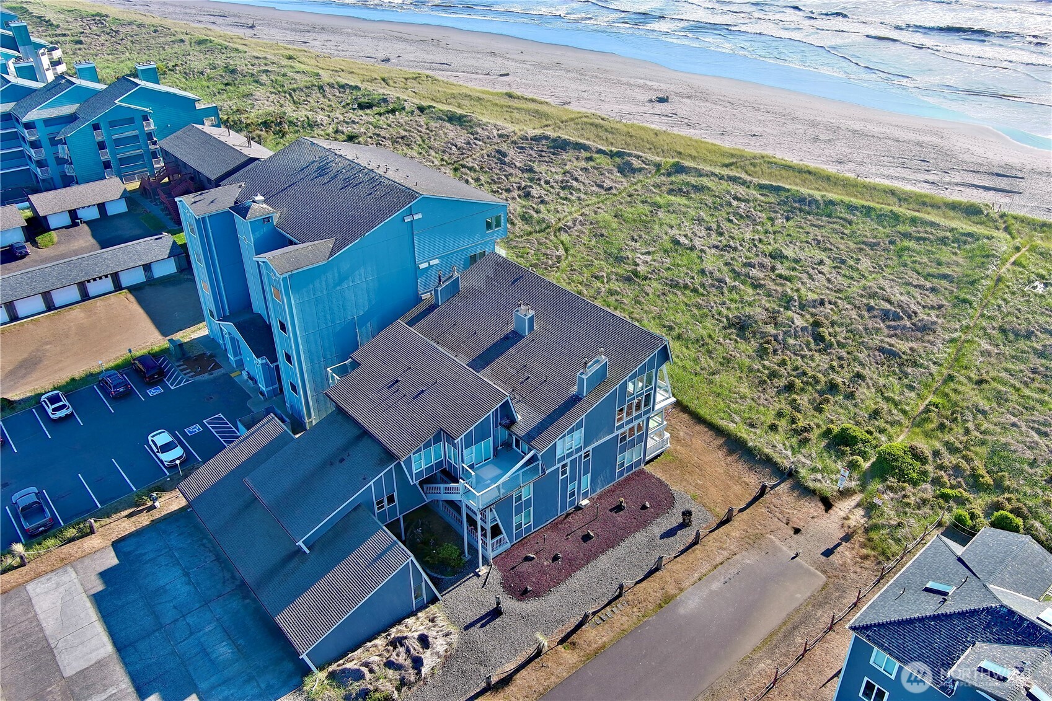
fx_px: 847
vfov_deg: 45.0
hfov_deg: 63.7
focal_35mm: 29
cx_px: 526
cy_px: 350
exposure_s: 1/596
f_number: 2.8
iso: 100
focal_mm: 10.57
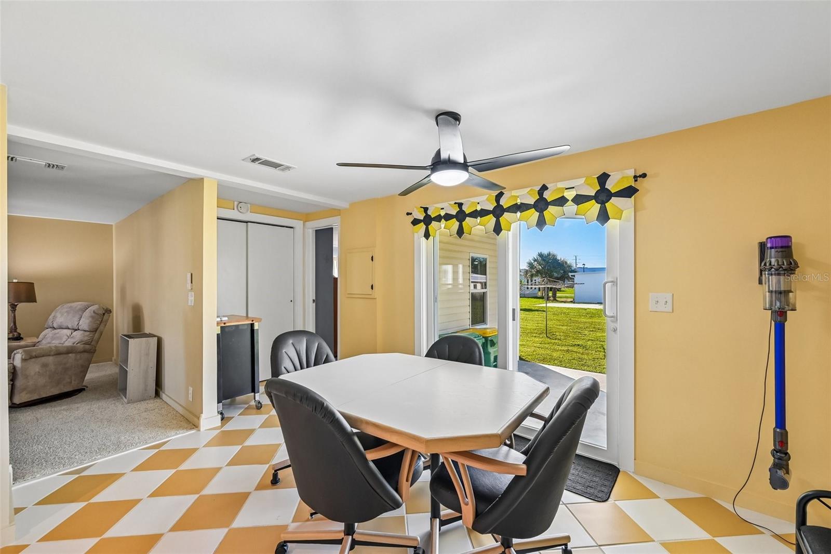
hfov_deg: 104.3
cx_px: 416
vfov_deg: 81.2
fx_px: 323
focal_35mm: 14
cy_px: 277
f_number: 8
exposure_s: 1/80
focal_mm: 14
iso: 400
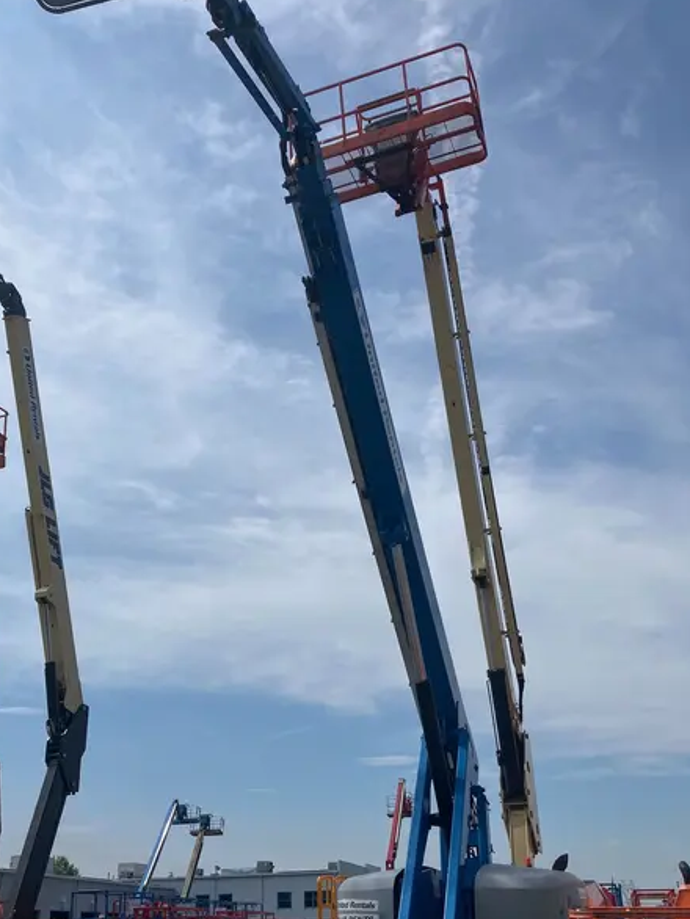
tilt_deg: +26.6
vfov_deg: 52.5
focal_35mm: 35
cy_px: 520
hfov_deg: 40.6
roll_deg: +4.3
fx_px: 930
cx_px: 296
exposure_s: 1/4878
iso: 32
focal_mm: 3.99
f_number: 1.8
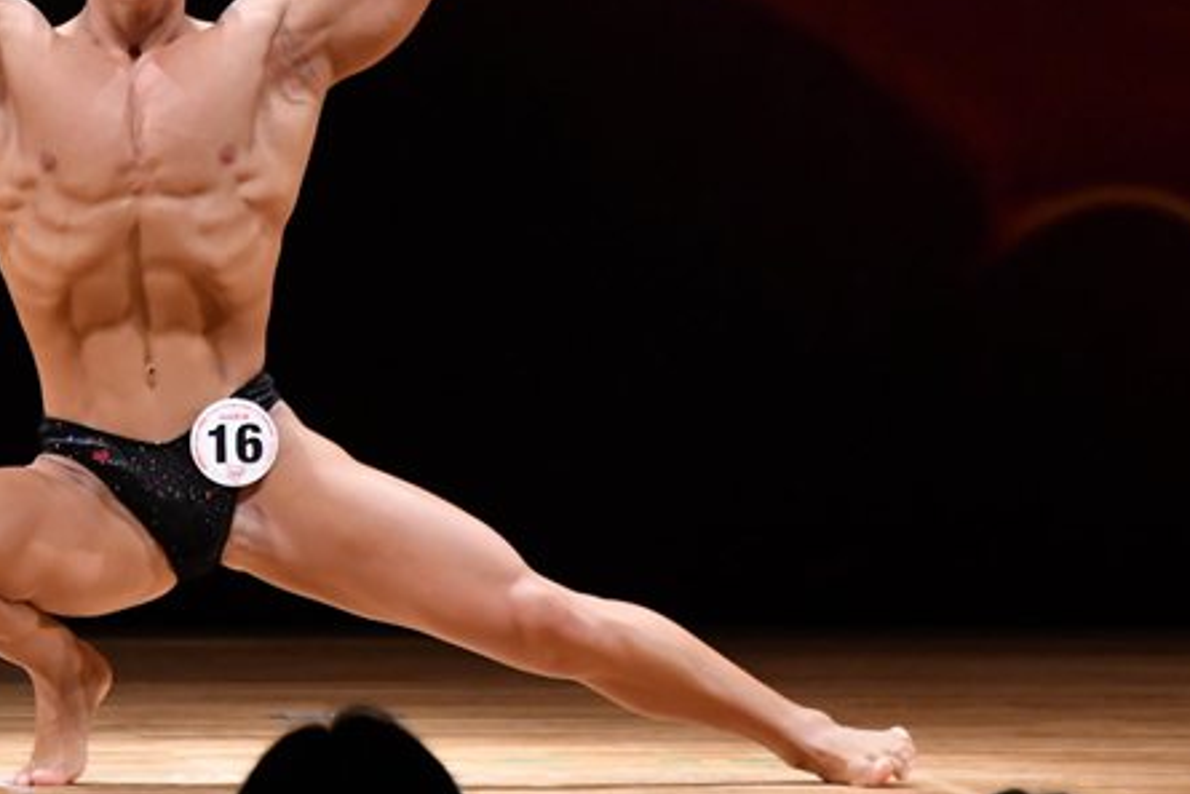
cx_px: 258
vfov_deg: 2.6
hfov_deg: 3.9
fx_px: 17260
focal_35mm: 522
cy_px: 230
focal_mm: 200
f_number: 5.6
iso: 4000
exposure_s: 1/400
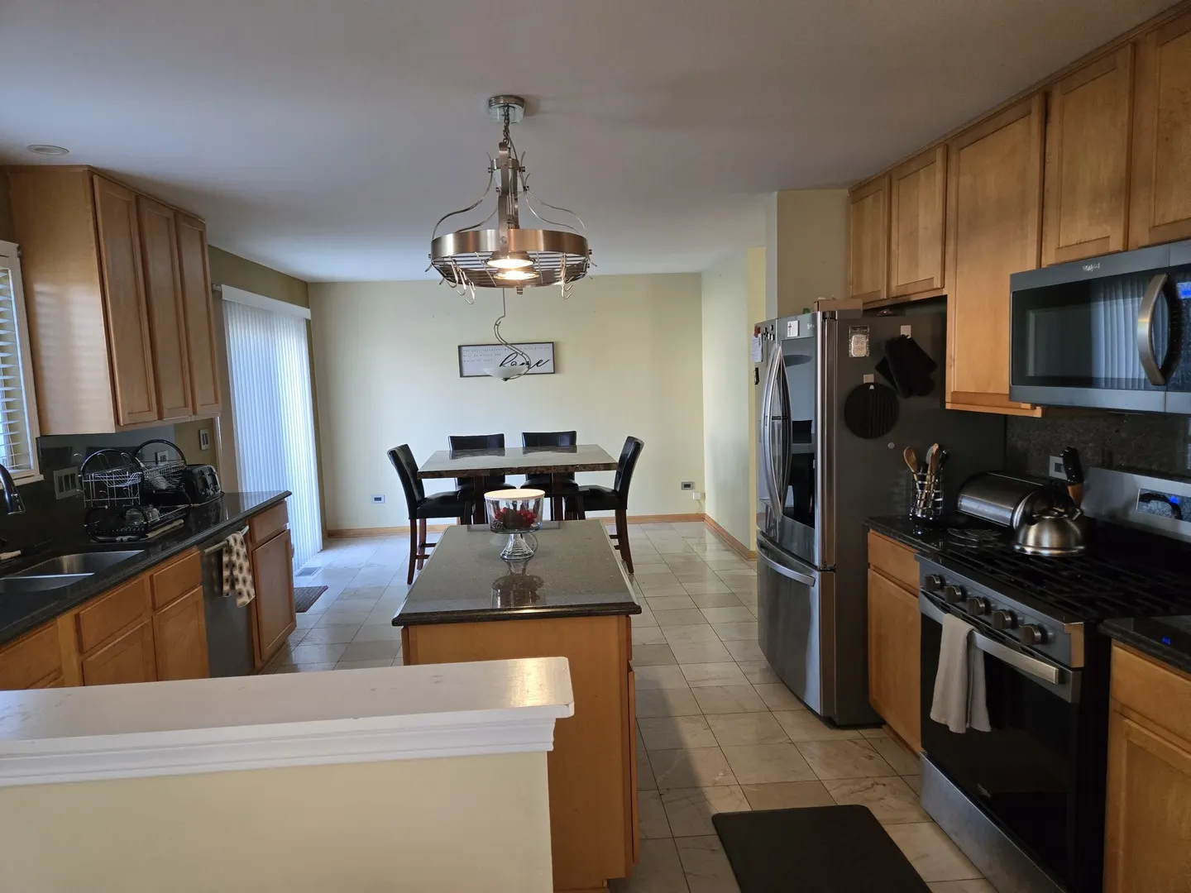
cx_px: 596
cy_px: 446
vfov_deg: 58.9
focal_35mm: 23
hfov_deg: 73.9
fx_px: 791
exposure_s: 1/120
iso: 400
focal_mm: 5.4
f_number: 1.8
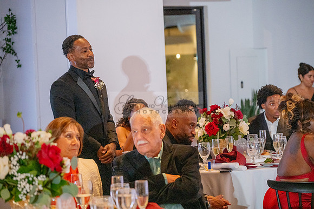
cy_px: 104
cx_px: 157
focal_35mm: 104
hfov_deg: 19.6
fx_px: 907
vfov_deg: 13.2
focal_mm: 104
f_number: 4
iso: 3200
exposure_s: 1/200
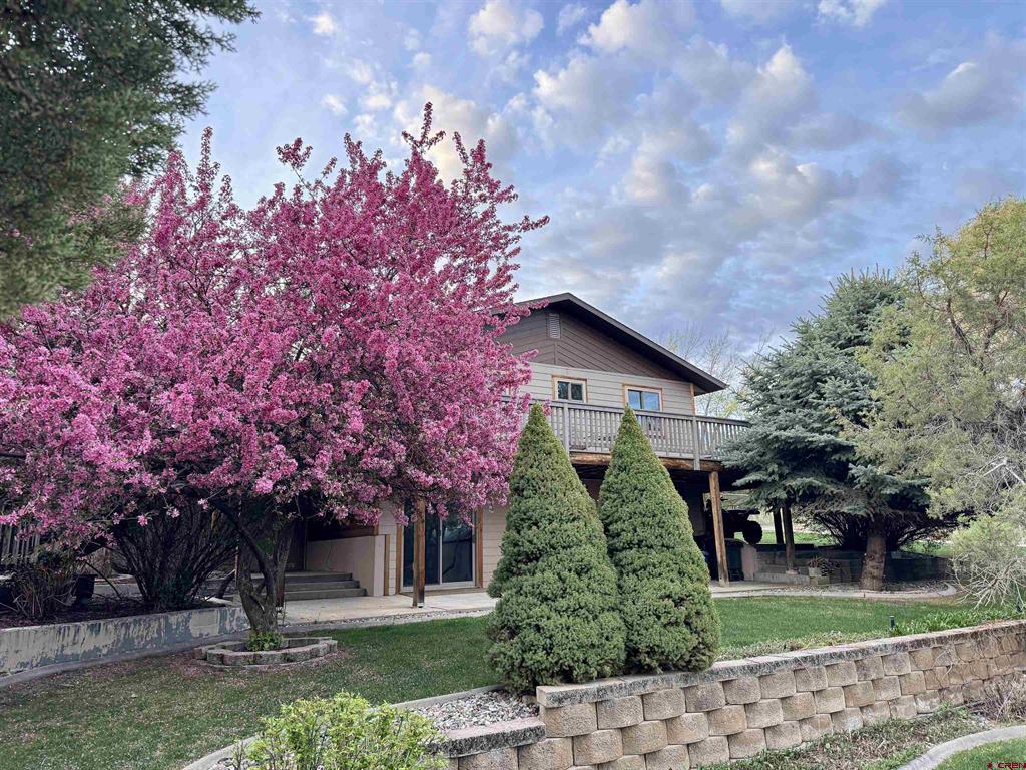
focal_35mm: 24
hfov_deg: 71.6
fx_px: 711
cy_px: 385
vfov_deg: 56.8
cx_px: 513
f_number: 1.78
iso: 160
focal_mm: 6.76
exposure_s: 1/121
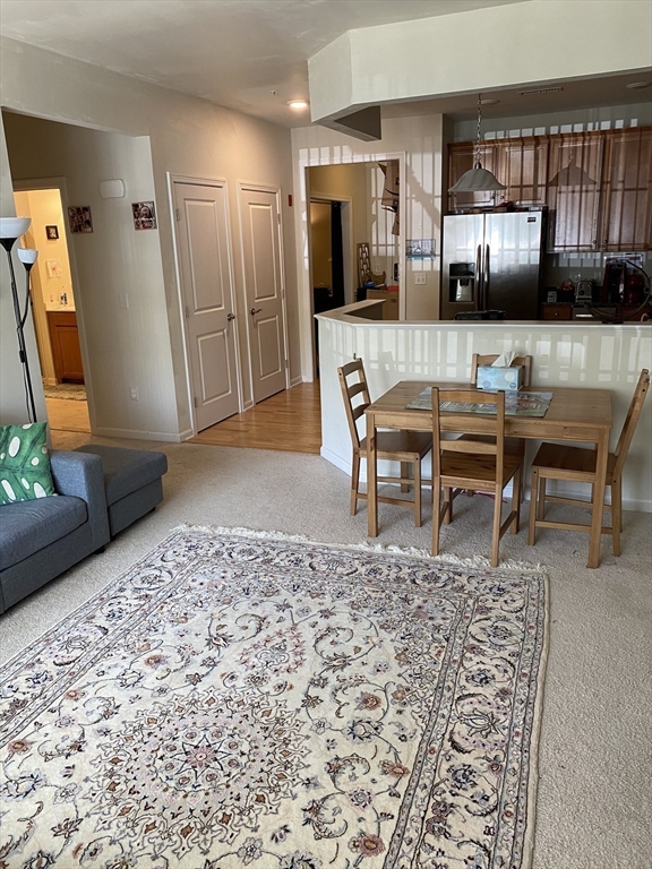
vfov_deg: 67.3
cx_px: 326
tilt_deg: -15.1
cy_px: 434
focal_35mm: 26
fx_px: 653
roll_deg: +2.3
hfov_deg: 53.1
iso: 100
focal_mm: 4.25
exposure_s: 1/60
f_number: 1.8
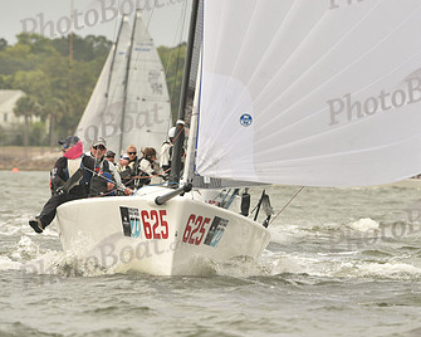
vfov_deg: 2.4
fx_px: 8111
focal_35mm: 651
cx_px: 263
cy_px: 175
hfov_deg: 3.0
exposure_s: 1/1000
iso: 400
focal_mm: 400
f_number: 8
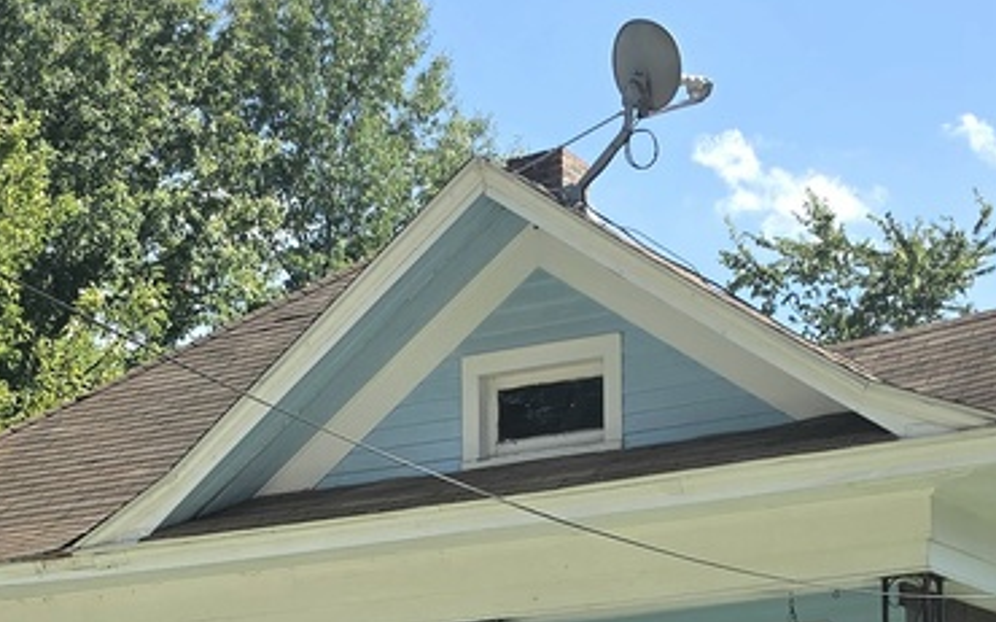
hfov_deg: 21.7
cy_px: 918
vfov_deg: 13.0
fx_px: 2578
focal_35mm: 95
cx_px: 266
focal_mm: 6.5
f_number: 1.4
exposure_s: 1/10000
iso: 64
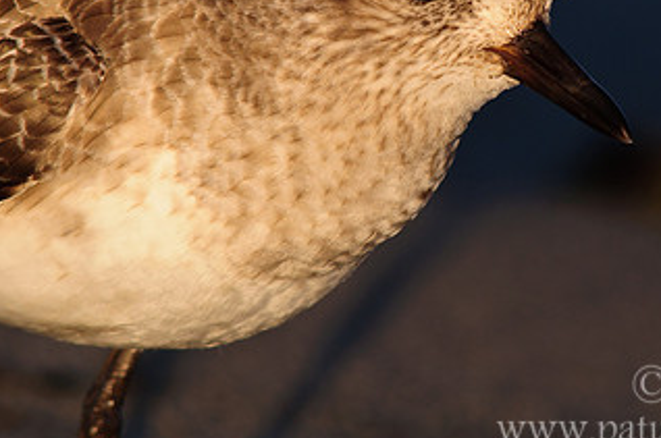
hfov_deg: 1.9
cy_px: 55
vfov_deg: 1.3
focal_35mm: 1095
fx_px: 20075
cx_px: 447
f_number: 8
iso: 200
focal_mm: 400
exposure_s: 1/400
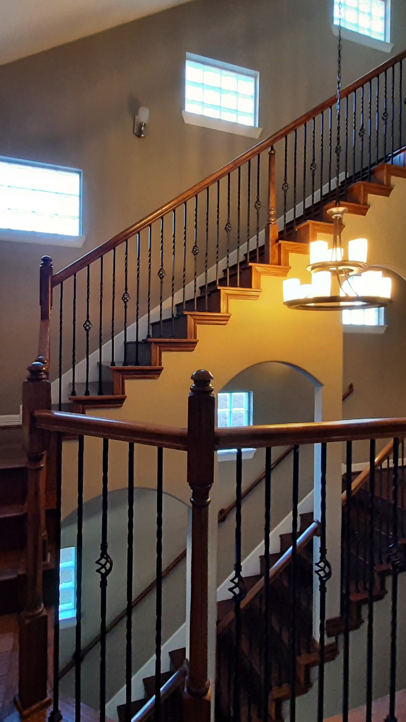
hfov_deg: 58.3
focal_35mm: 19
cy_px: 359
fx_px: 364
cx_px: 199
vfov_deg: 89.6
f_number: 2.2
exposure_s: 1/30
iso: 200
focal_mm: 1.42
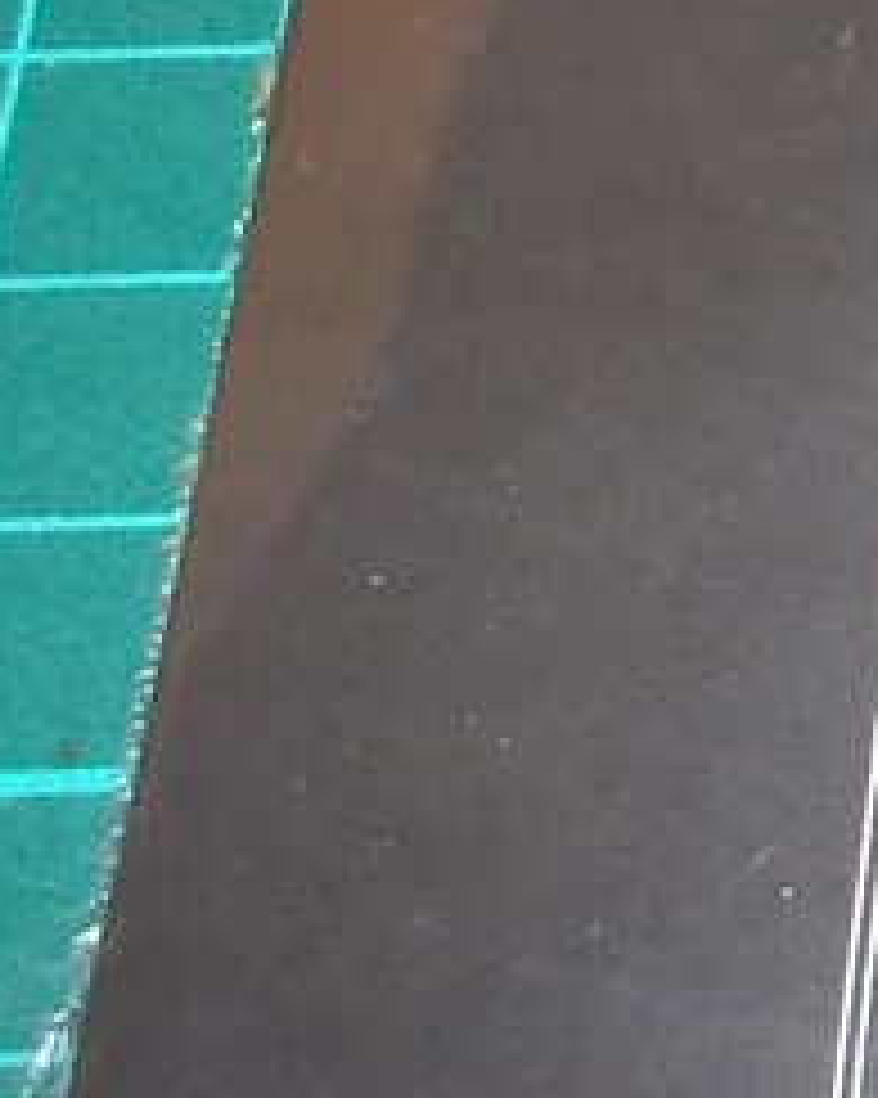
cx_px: 1945
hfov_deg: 11.5
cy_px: 86
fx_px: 3770
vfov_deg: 16.3
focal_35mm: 116
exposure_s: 1/30
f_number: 3.3
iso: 200
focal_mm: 4.1
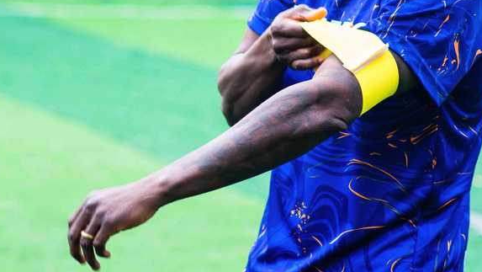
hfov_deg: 12.4
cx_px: 235
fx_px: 2225
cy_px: -32
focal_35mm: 174
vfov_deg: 6.9
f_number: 2.8
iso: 200
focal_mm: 85
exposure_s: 1/200
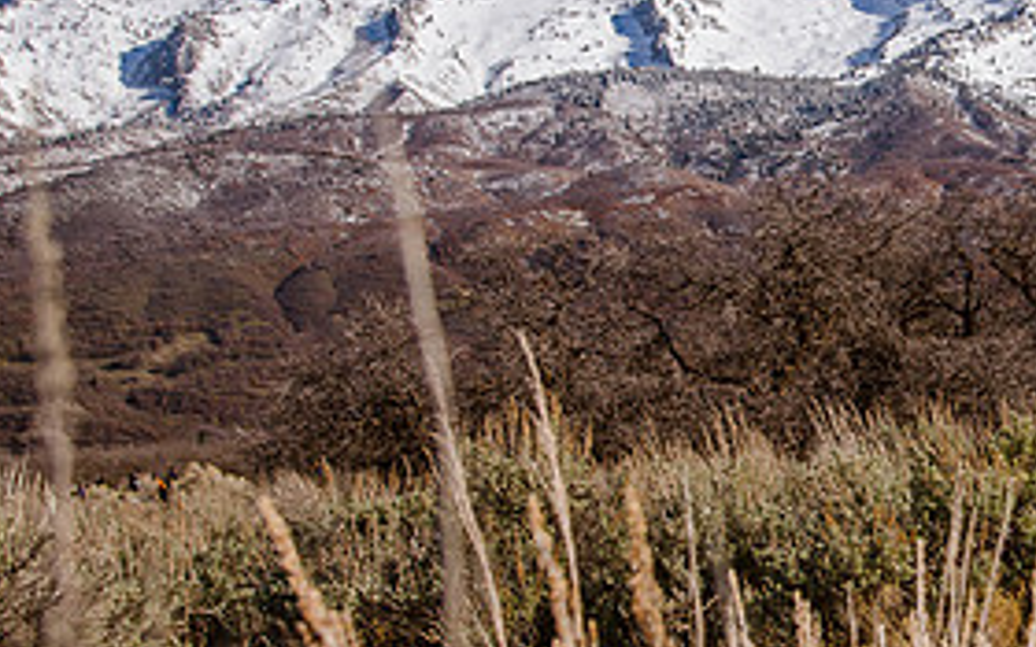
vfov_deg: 14.7
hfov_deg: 22.6
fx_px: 2513
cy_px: 292
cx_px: 983
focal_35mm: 89
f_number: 10
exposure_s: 1/500
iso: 250
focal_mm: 38
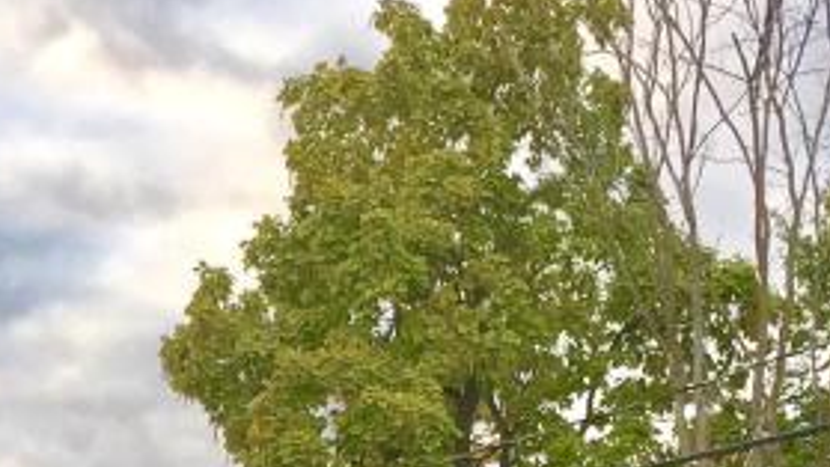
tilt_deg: -1.4
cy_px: 1023
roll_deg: +0.1
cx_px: 110
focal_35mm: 116
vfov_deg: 9.5
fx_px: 2553
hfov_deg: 18.2
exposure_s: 1/120
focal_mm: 4.15
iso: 40
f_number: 2.2
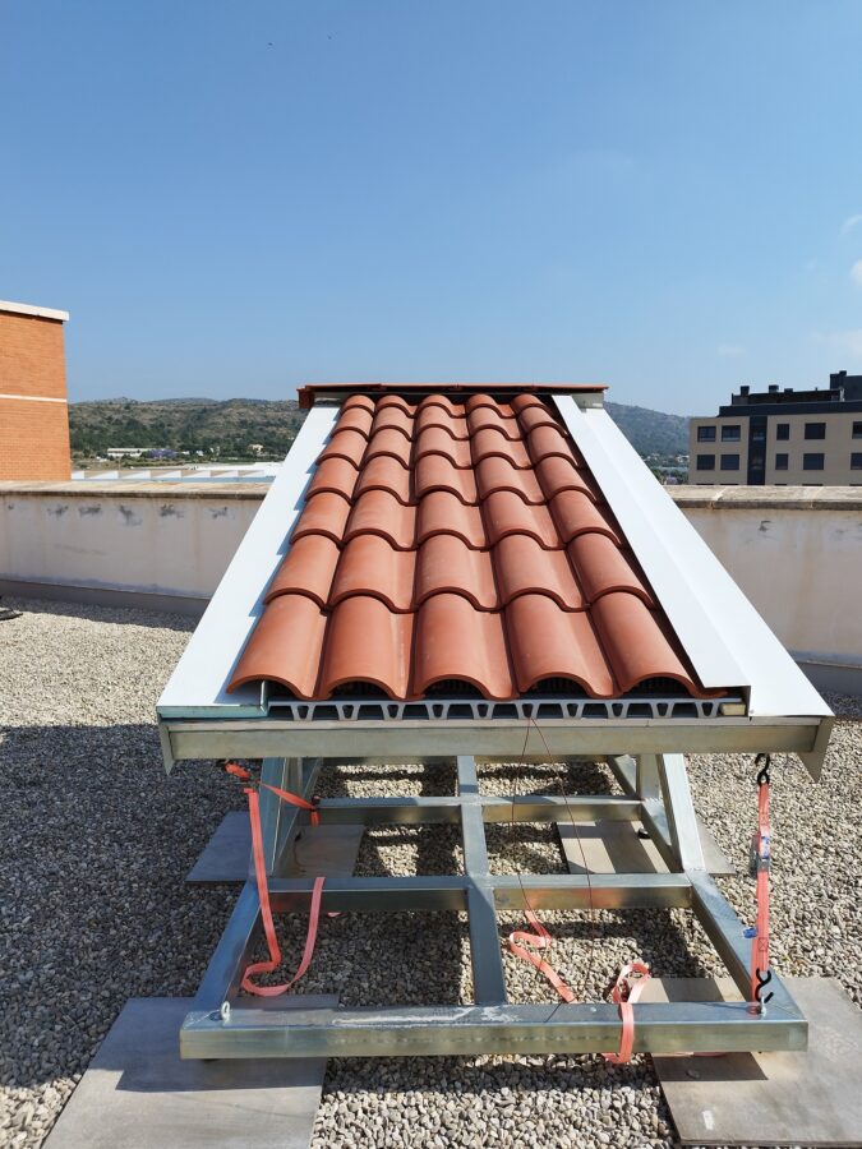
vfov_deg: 71.6
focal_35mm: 24
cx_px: 431
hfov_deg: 56.8
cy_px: 574
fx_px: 797
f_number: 1.89
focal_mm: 5.89
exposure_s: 1/1012
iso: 50
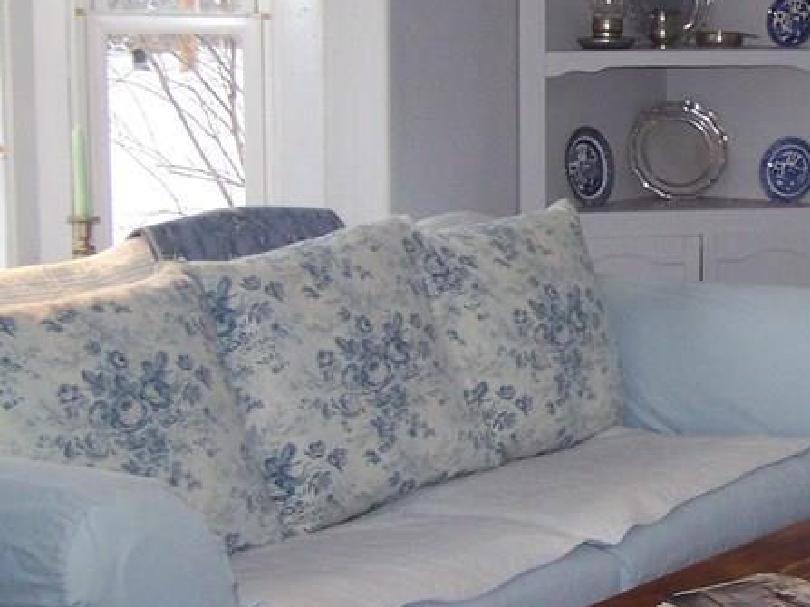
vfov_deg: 17.0
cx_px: 826
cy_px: 281
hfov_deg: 21.6
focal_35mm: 87
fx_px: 2035
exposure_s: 1/60
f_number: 2.8
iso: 140
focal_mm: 6.3
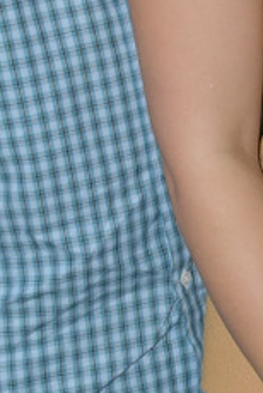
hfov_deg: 8.3
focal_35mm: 164
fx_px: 1792
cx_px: 342
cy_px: 154
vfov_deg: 12.5
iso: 1600
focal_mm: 18
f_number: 5.6
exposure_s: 1/60
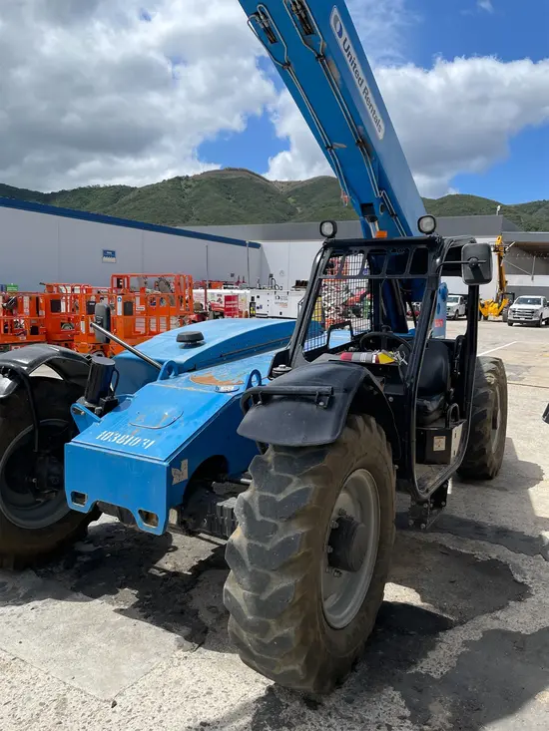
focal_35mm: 26
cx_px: 274
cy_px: 366
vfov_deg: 67.3
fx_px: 550
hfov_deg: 53.1
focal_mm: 4.2
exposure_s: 1/4464
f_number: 1.6
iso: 50
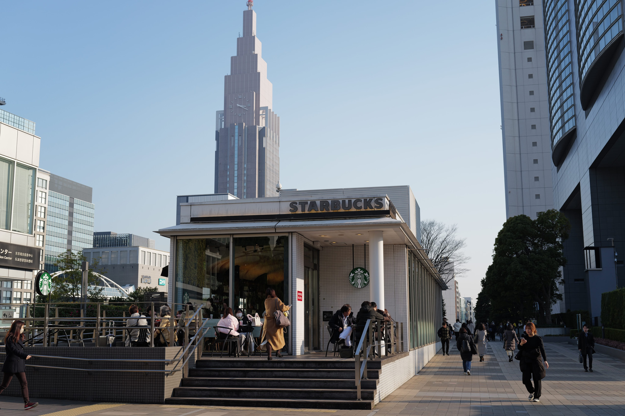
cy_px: 208
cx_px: 312
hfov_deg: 45.5
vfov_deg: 31.2
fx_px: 746
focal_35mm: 43
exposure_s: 1/320
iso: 100
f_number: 5
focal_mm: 43
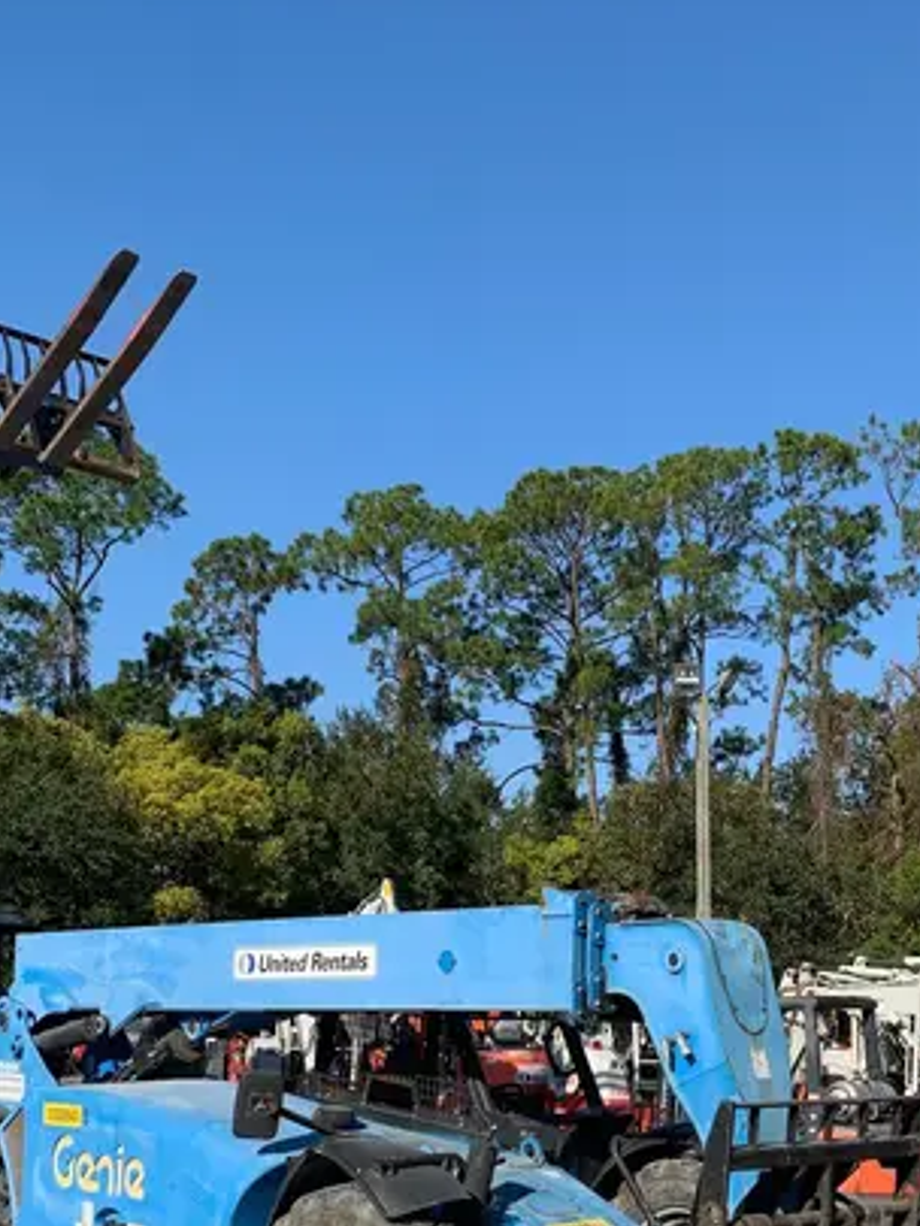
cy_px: 885
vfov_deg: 39.6
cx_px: 587
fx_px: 1665
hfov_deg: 30.7
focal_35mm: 47
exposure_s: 1/2114
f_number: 1.8
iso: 25
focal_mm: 4.25
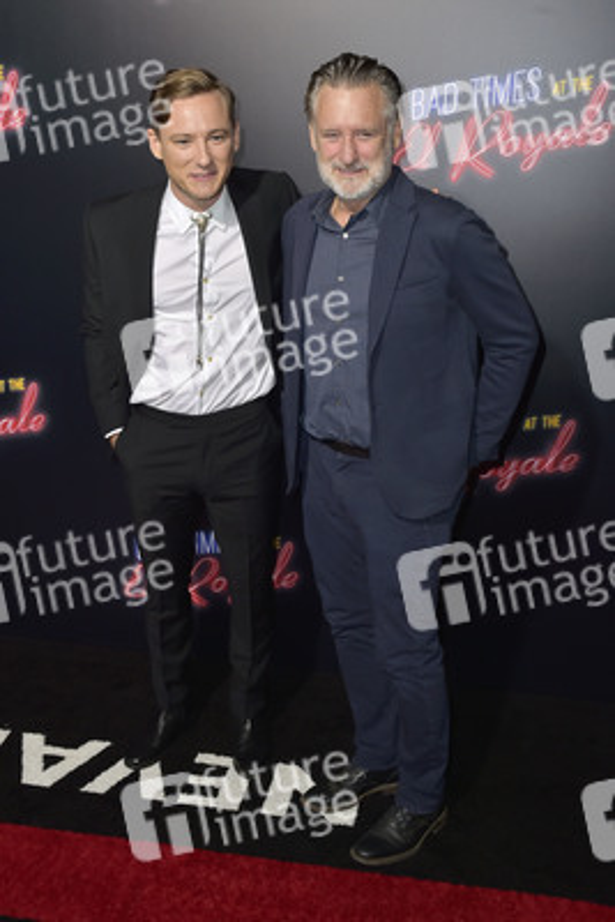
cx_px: 308
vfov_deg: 58.7
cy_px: 461
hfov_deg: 41.1
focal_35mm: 32
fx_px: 819
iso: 250
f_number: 6.3
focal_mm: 32
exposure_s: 1/250
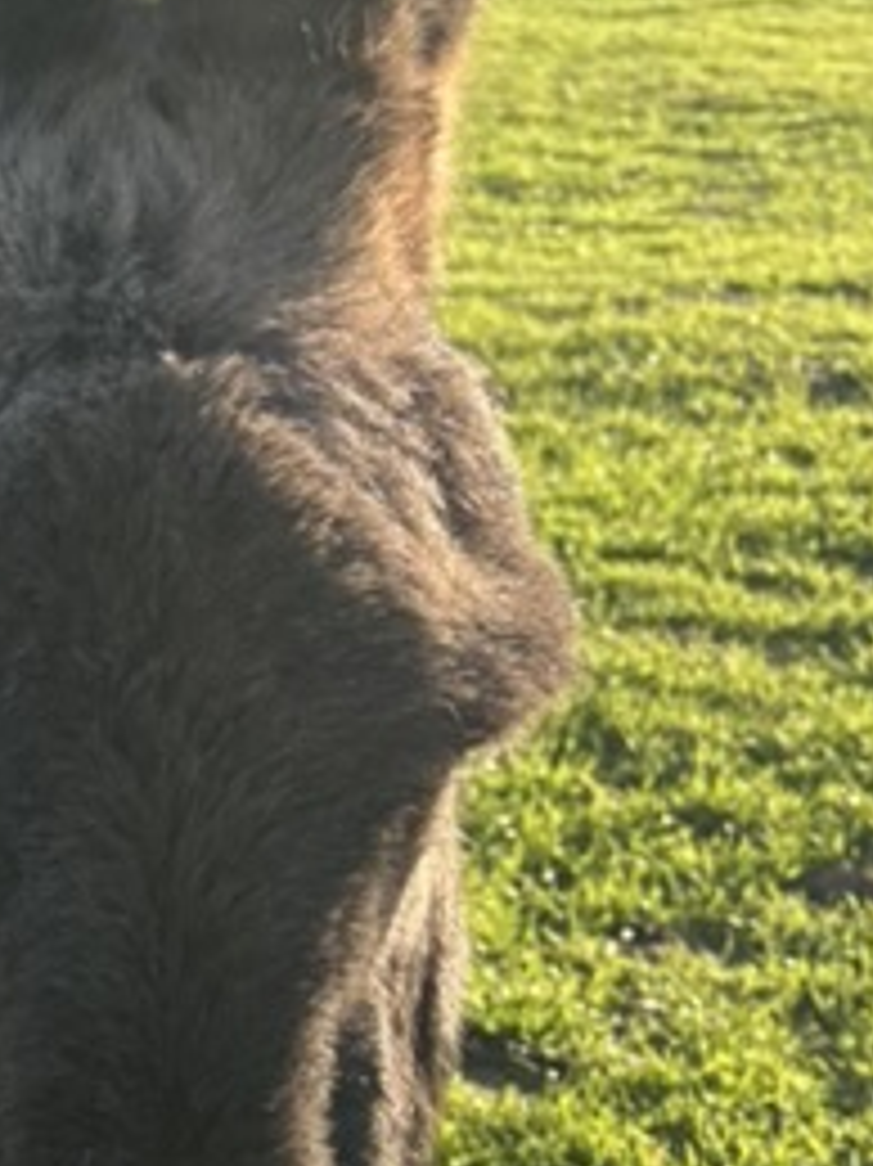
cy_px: 860
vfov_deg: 20.5
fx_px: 3197
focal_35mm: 95
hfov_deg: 14.4
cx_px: -486
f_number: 1.78
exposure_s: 1/704
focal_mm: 6.86
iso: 80
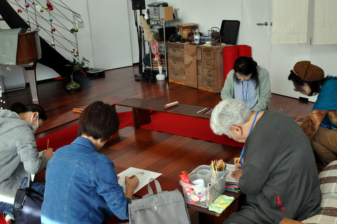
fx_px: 402
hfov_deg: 45.4
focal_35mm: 43
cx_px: 183
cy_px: 133
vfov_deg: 31.0
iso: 800
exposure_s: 1/160
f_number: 6.3
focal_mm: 20
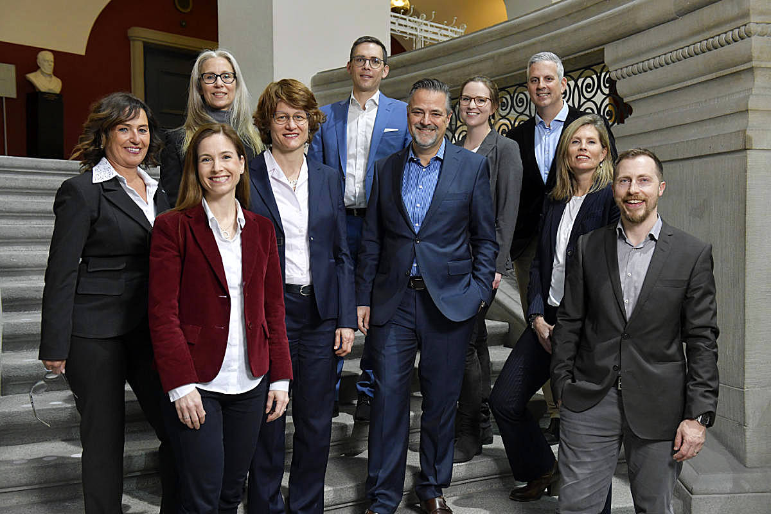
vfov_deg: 33.4
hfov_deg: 48.5
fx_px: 857
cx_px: 386
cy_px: 257
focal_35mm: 40
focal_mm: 40
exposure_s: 1/80
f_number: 5.6
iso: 2500
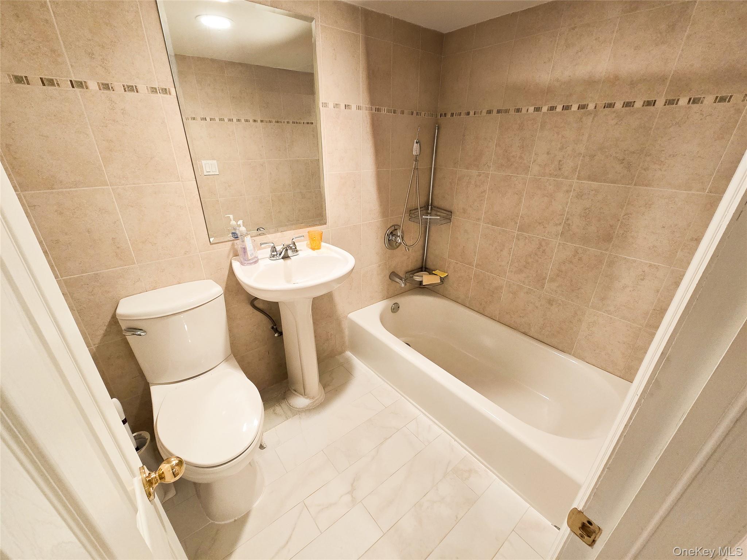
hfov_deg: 106.2
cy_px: 280
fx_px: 281
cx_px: 374
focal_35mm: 13
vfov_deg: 89.9
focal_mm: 2.2
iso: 250
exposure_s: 1/60
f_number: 2.2
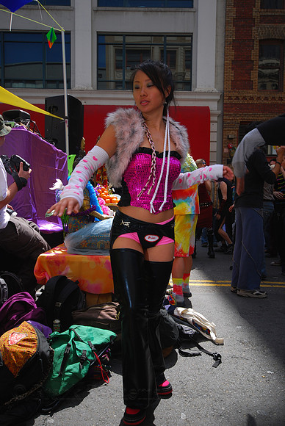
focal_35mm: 30
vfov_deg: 61.9
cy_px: 213
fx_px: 355
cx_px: 142
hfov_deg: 43.7
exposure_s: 1/180
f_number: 5.6
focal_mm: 20
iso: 100
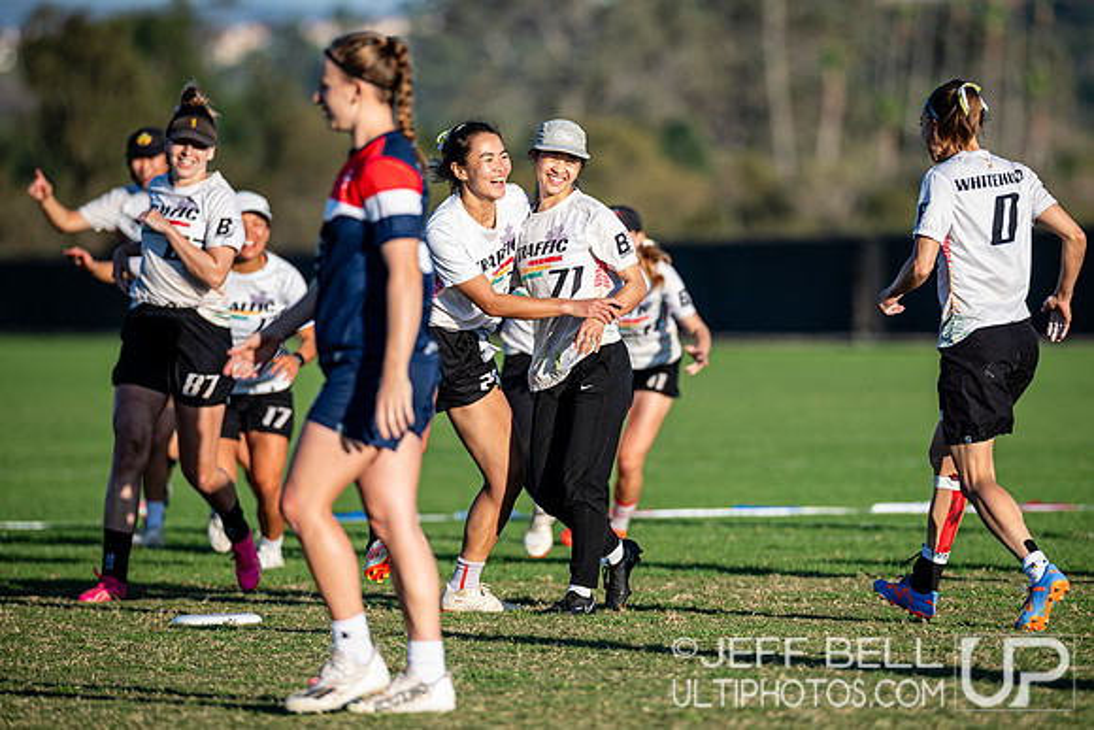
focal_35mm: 305
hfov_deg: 6.8
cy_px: 349
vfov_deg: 4.5
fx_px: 9273
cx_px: 624
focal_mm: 240
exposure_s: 1/1250
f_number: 3.2
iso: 100
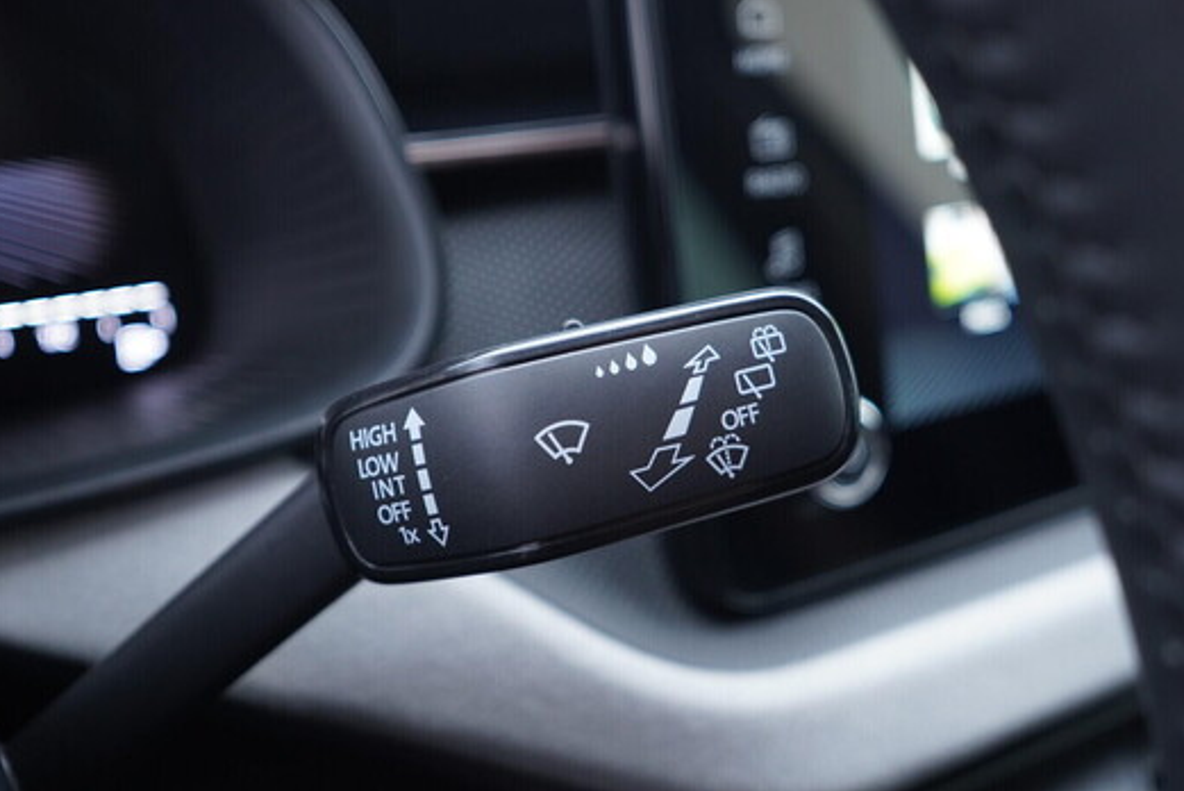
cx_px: 575
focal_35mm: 38
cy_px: 376
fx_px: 1250
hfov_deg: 50.7
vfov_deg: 35.1
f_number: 2.8
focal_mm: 24
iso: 400
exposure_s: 1/40
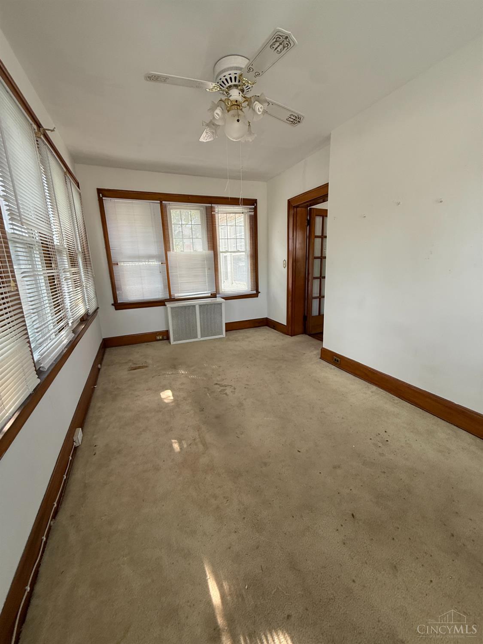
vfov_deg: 102.1
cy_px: 322
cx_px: 242
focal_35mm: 14
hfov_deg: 85.7
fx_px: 260
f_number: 2.2
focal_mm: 2.22
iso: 125
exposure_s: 1/99
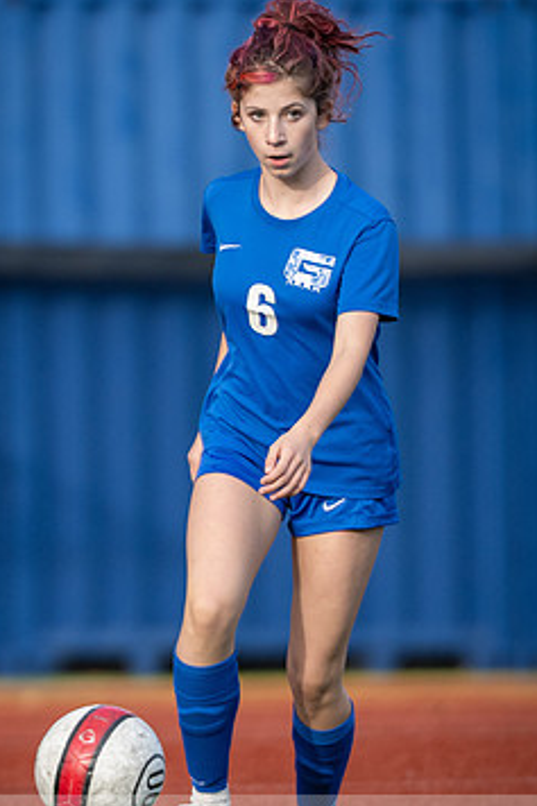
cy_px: 486
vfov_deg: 2.0
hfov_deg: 1.4
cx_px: 238
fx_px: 22753
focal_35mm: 1016
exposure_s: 1/1000
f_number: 4
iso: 900
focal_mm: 400
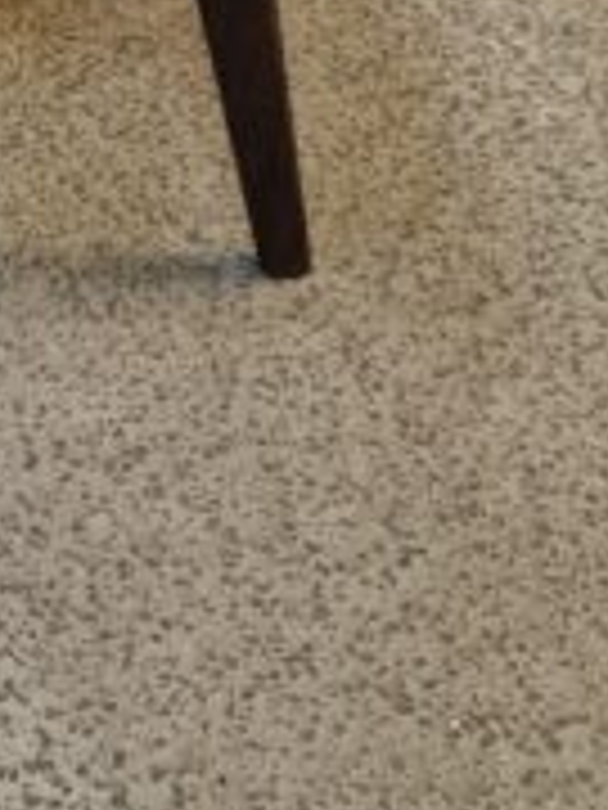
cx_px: -477
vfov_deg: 16.6
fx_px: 2389
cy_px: -562
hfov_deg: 13.1
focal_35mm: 102
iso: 800
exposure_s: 1/100
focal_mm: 6.4
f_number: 1.8
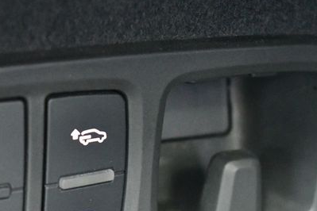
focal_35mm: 125
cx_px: 95
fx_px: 1101
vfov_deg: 10.9
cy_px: 166
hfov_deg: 16.3
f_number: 5.6
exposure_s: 1/20
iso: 12800
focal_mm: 52
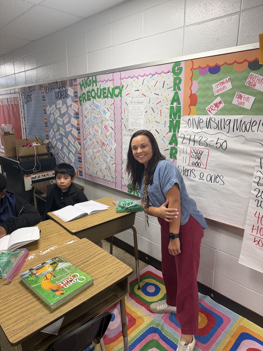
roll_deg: -0.5
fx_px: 243
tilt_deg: -16.0
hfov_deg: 56.8
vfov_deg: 71.6
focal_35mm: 24
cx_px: 132
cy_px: 176
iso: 160
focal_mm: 6.76
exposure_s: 1/120
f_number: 1.78
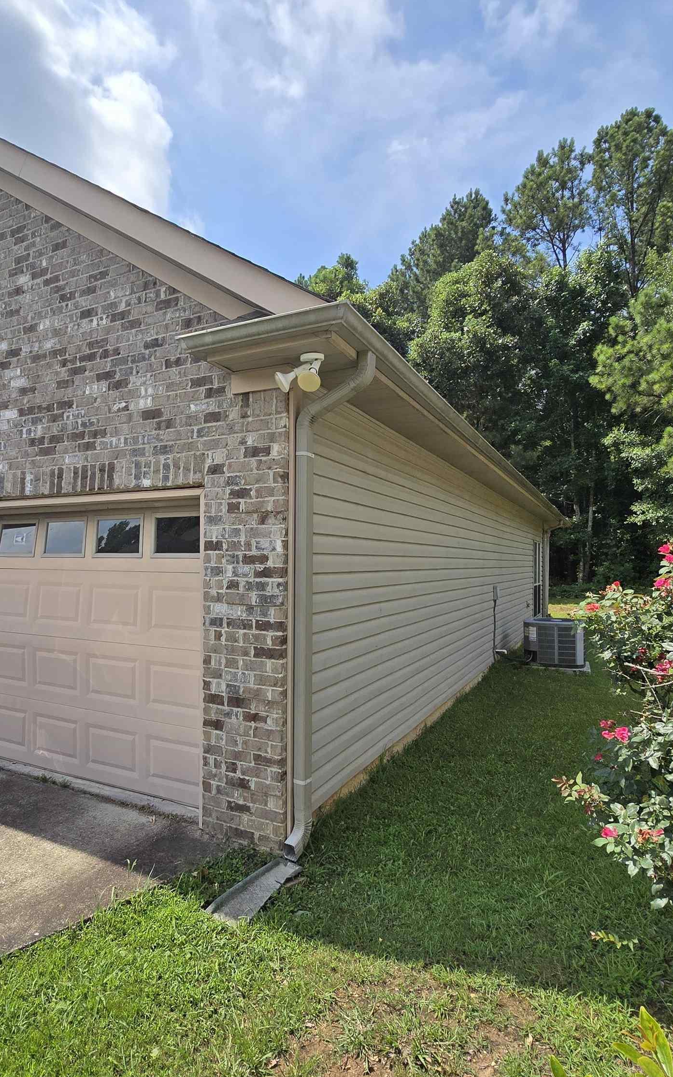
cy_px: 547
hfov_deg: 61.7
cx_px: 270
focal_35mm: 19
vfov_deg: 88.0
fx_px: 557
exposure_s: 1/2828
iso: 50
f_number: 2.2
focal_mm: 2.2
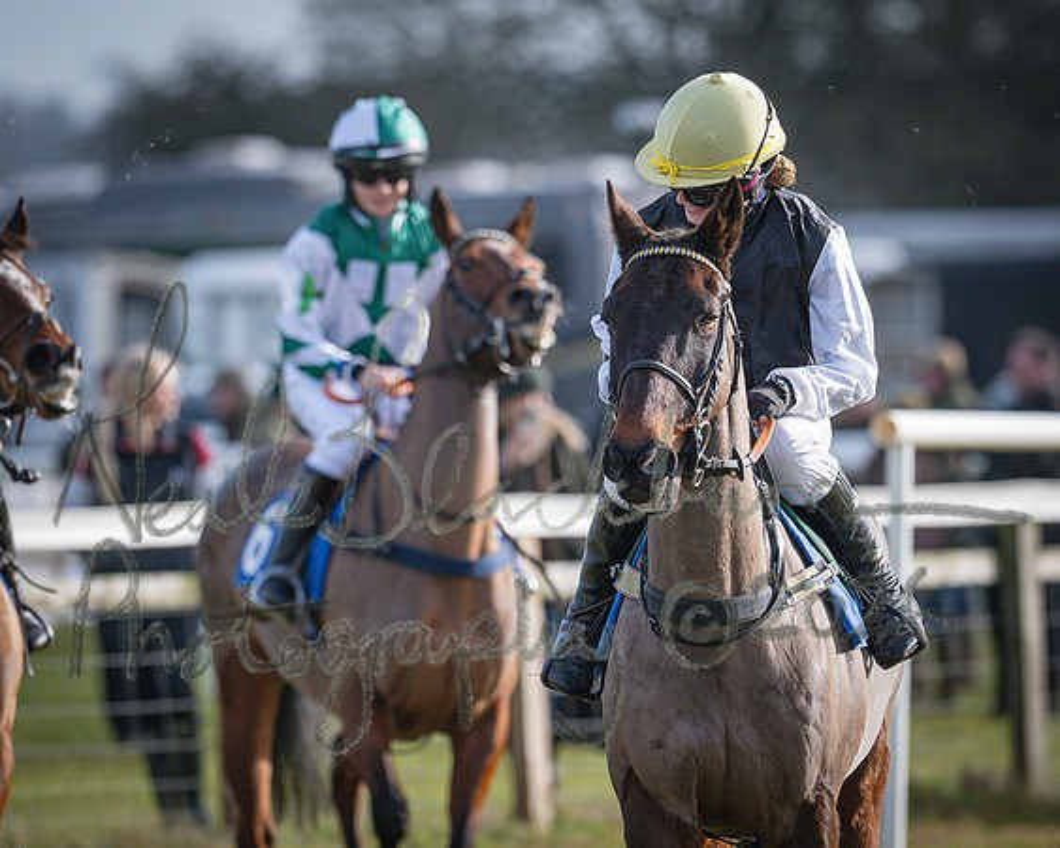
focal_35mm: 676
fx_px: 21201
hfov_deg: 2.9
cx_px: 530
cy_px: 424
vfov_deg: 2.3
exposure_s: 1/1250
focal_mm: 400
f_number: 5
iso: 400
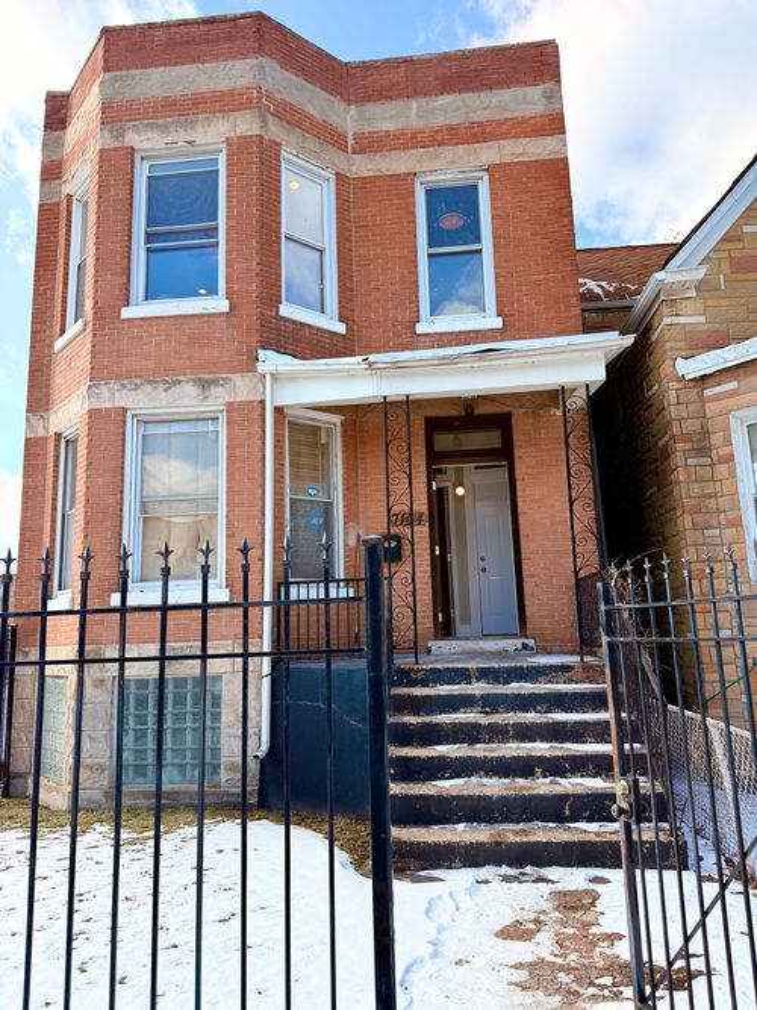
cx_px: 378
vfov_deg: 71.6
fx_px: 700
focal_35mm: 24
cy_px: 505
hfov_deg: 56.8
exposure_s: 1/1901
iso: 100
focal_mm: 6.76
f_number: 1.78
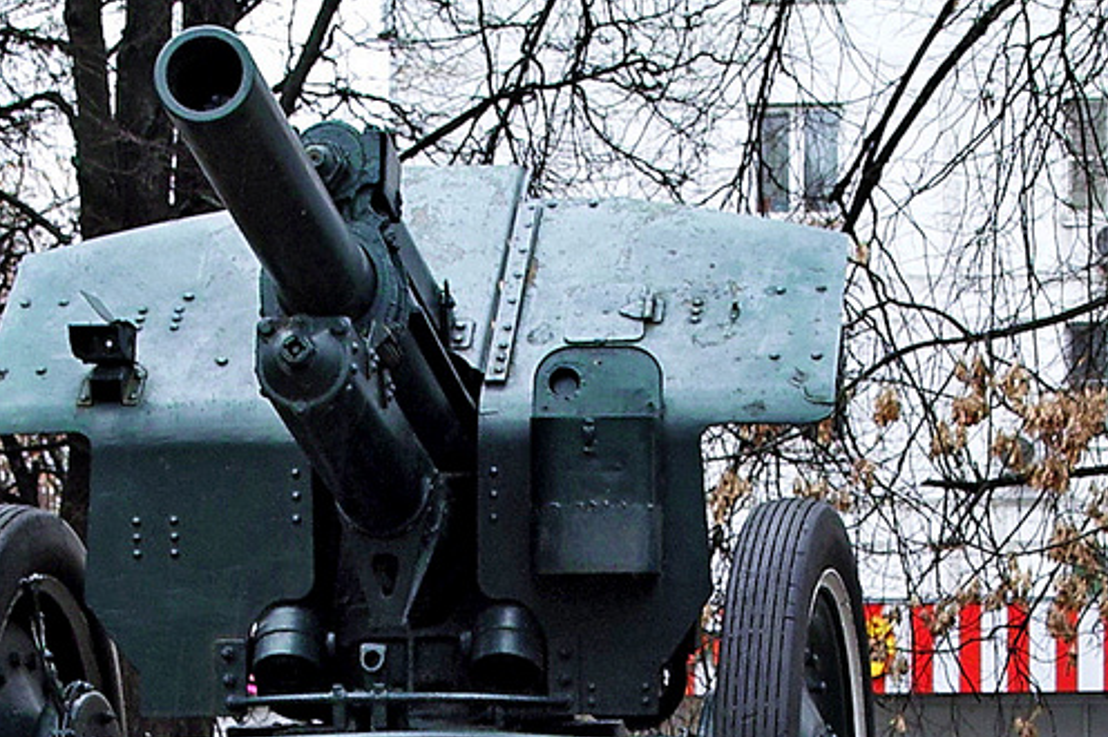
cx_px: 722
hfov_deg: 11.5
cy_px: 838
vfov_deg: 7.6
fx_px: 5475
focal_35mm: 178
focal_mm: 29
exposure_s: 1/60
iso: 100
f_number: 5.6
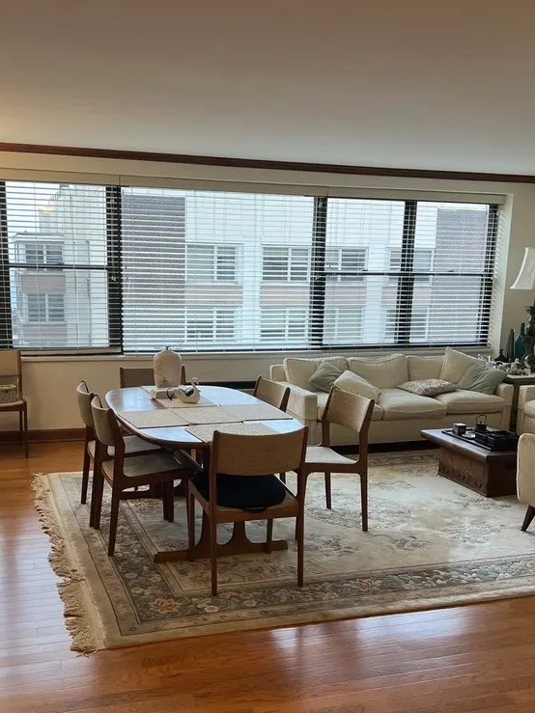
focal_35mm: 38
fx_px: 783
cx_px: 248
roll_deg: -1.0
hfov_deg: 37.7
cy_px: 421
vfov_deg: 48.7
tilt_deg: -11.8
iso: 80
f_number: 1.5
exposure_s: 1/120
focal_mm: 5.7
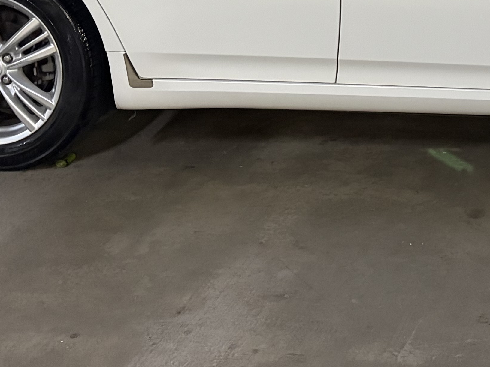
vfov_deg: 15.2
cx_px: 433
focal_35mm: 91
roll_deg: +1.0
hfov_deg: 21.1
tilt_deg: -5.3
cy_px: -158
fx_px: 1288
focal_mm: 5.96
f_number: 1.6
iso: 400
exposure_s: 1/40
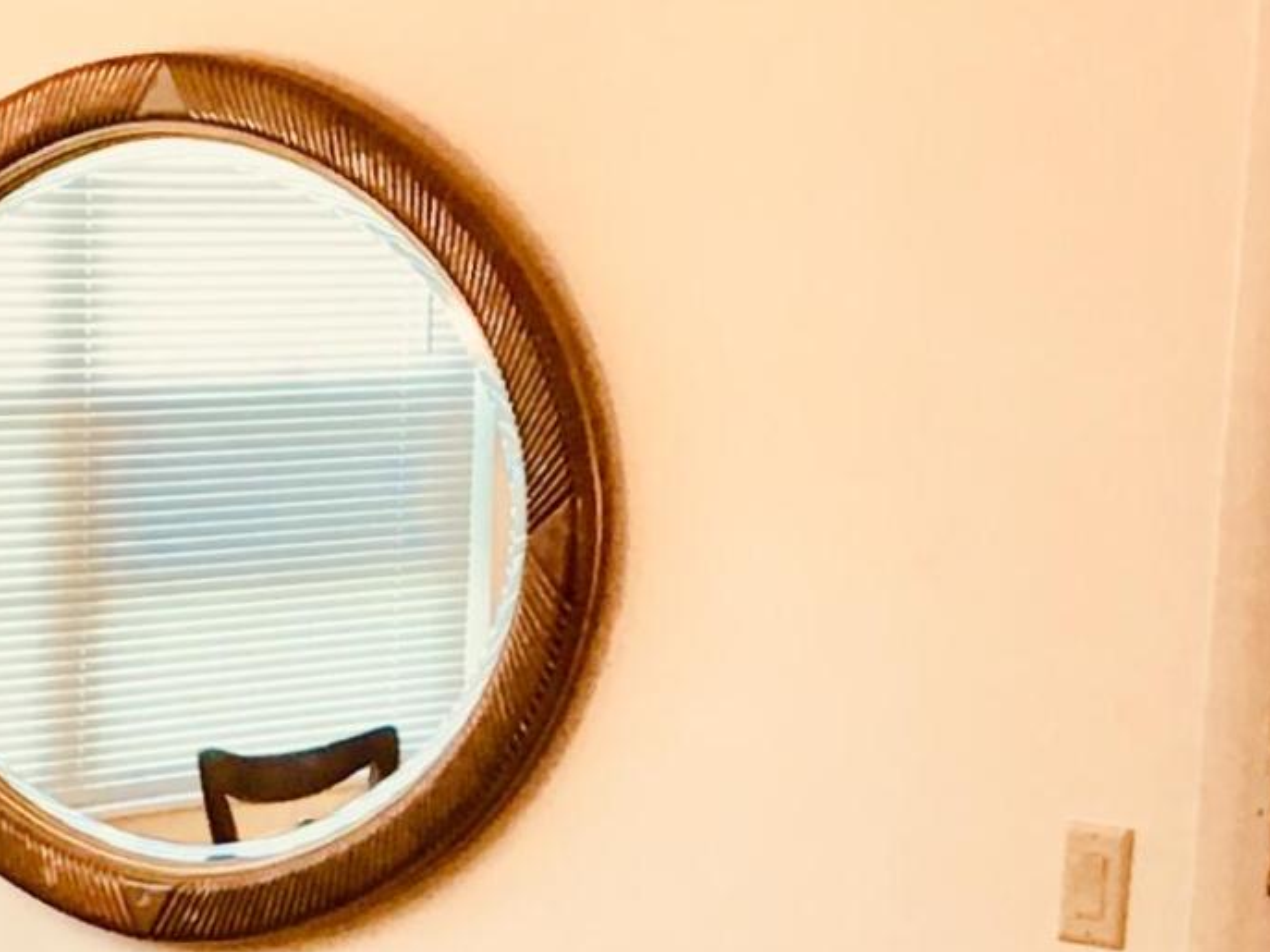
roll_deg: -2.8
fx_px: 4769
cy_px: 1122
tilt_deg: -9.4
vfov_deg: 11.2
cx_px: 512
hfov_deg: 15.2
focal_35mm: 130
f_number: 2.4
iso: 50
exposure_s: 1/30
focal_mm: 3.3
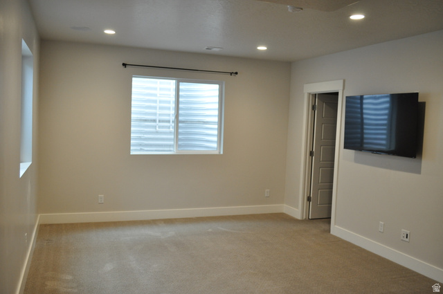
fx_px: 406
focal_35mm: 33
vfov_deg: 39.9
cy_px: 147
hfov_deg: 57.3
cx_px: 222
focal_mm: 22
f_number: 3.8
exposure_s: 1/60
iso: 800
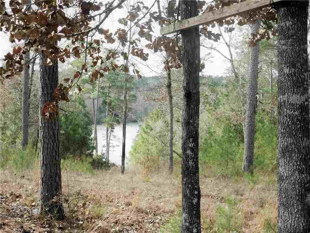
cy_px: 116
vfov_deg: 20.7
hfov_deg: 27.4
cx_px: 155
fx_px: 636
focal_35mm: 71
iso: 125
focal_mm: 12.6
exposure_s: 1/200
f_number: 4.3
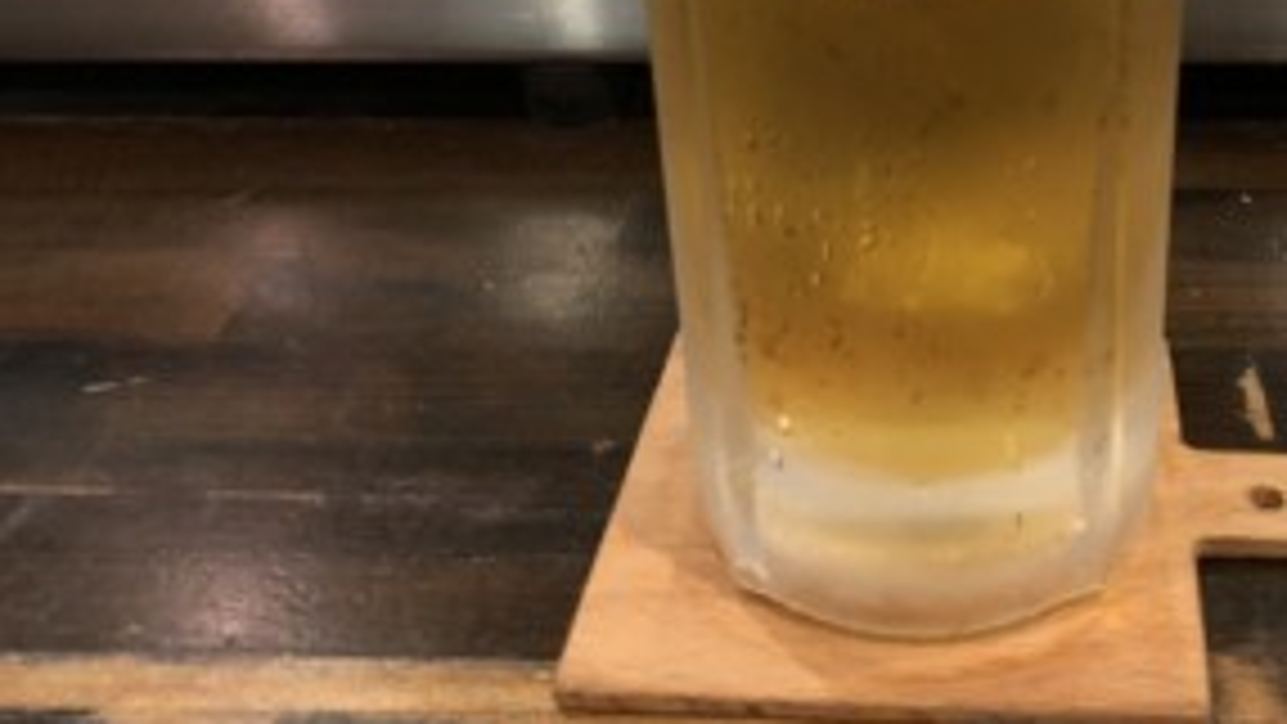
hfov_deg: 41.9
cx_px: 932
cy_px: 49
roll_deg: +1.0
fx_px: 1638
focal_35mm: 48
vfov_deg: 24.1
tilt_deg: -23.2
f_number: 1.8
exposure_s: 1/4
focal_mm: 4
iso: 100
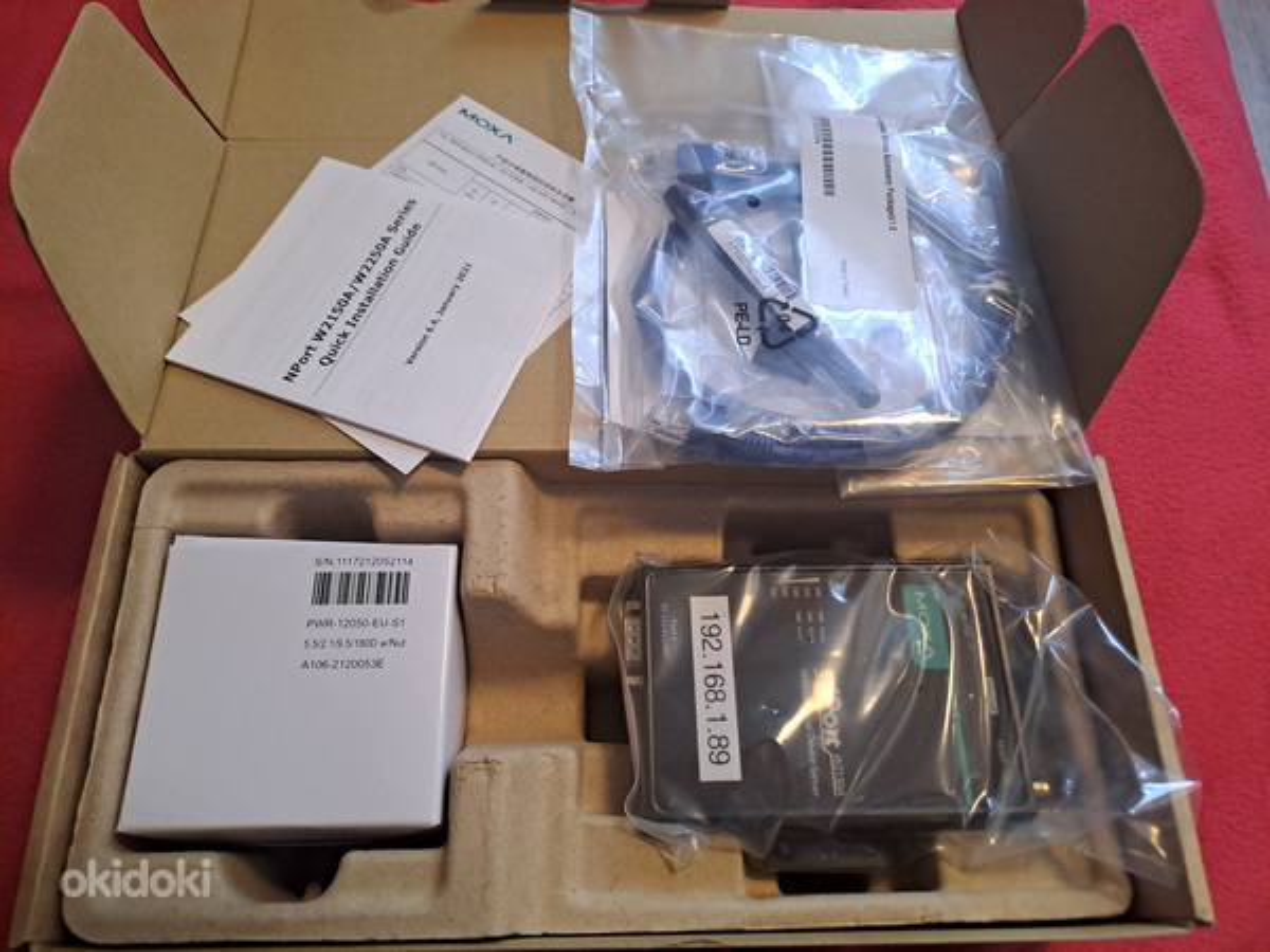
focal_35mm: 25
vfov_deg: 54.9
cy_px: 476
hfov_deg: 69.4
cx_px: 635
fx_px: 917
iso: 320
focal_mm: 4.65
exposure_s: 1/25
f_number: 1.8
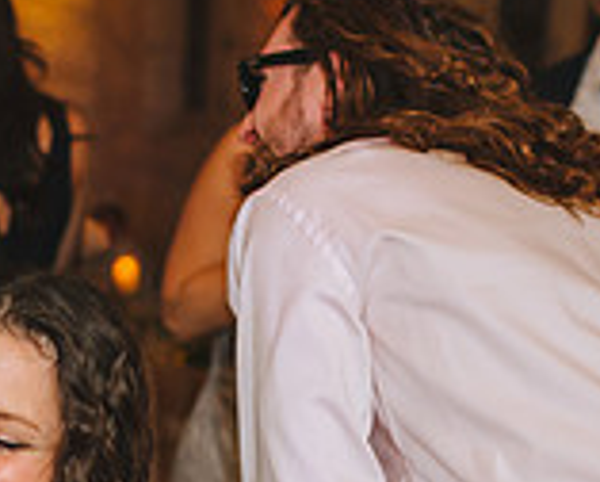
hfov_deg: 15.0
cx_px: -229
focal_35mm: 121
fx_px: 2151
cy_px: 526
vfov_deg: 12.6
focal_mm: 35
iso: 800
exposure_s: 1/200
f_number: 2.5
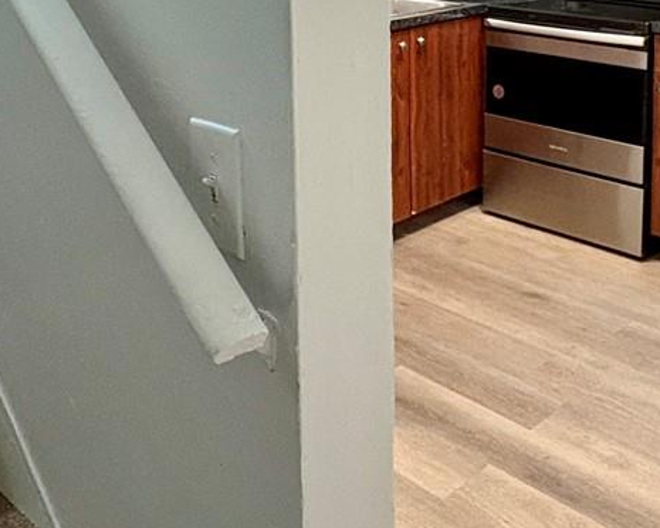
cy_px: -24
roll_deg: +1.8
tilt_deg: -6.5
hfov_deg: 39.3
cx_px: 402
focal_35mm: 47
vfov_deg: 29.5
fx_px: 918
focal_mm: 2.22
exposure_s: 1/60
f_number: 2.2
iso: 500
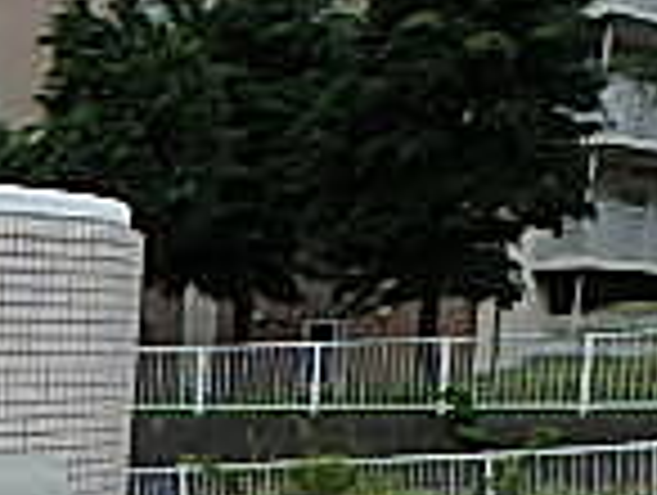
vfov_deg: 14.9
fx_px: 1749
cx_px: -688
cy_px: 742
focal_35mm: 92
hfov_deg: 16.1
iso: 125
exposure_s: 1/800
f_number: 3.5
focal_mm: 3.7
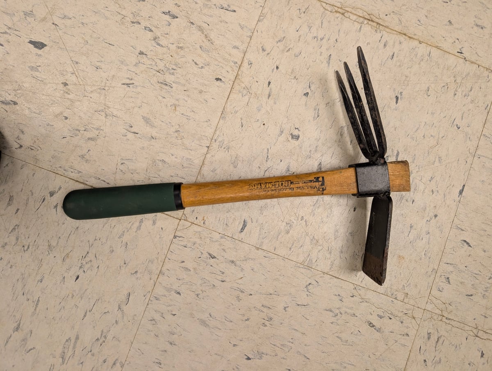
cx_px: 246
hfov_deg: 71.5
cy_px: 186
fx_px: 342
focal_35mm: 24
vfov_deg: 57.0
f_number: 1.68
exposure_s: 1/120
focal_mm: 6.9
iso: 169
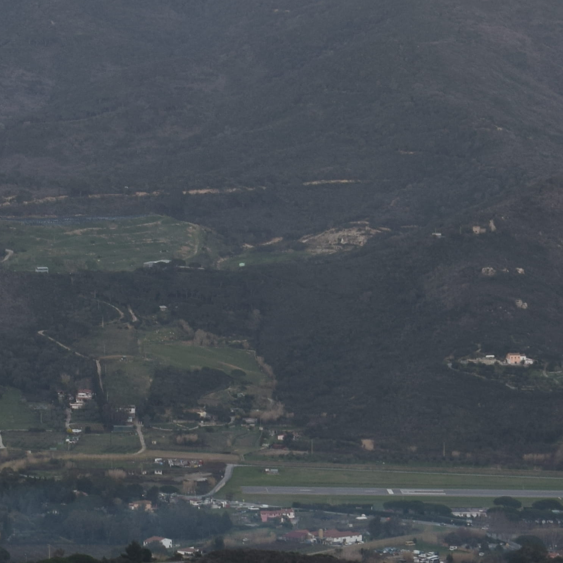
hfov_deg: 6.2
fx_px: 5202
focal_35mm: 283
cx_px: -148
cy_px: 158
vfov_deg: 6.2
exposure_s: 1/25
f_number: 5.6
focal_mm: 55
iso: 200
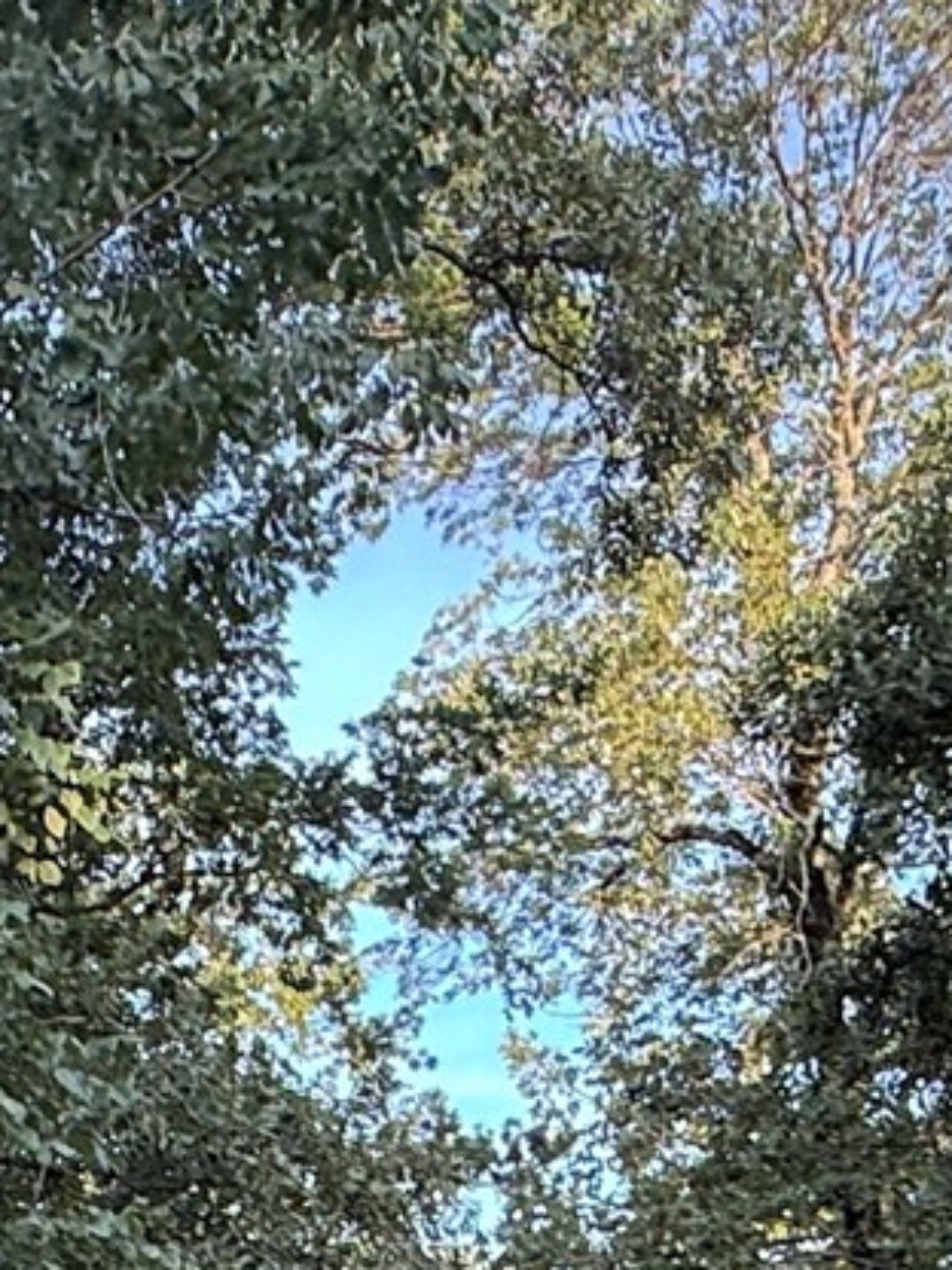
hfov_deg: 20.6
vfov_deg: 23.7
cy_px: 1789
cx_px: -15
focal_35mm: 69
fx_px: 2530
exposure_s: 1/99
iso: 80
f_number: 2.2
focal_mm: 2.22
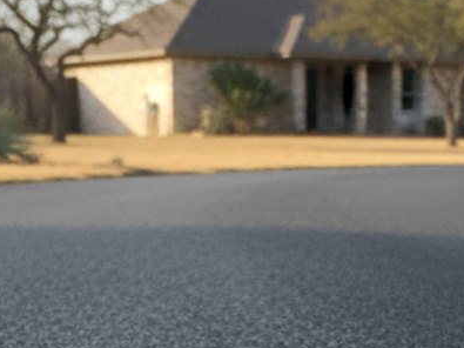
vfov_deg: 18.5
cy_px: 477
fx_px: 978
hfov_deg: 26.2
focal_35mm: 73
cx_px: 374
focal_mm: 6.8
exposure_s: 1/154
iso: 349
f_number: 1.78
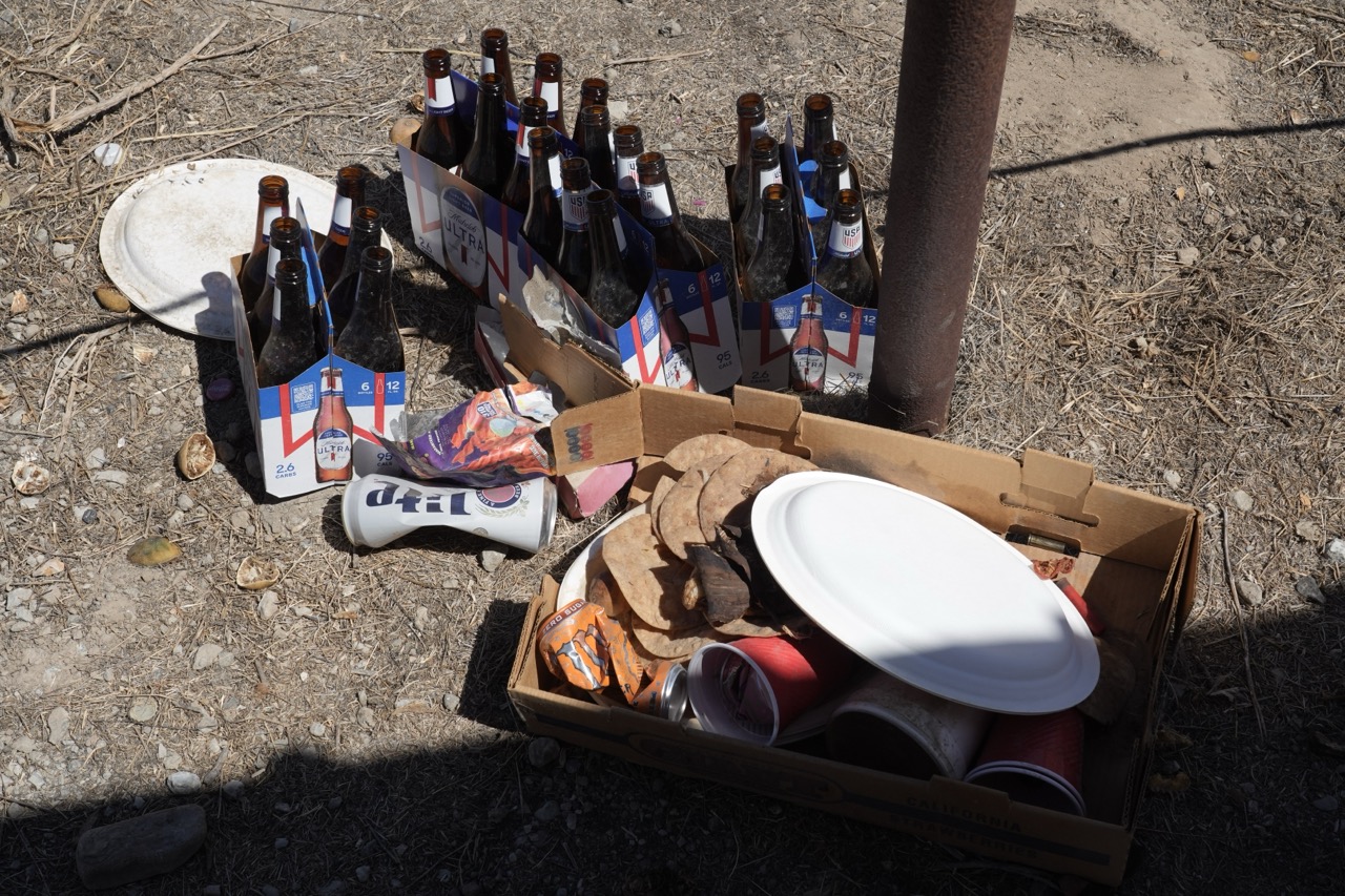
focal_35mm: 47
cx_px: 672
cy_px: 448
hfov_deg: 41.9
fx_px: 1756
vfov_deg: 28.6
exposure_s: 1/500
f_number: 11
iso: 250
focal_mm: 47
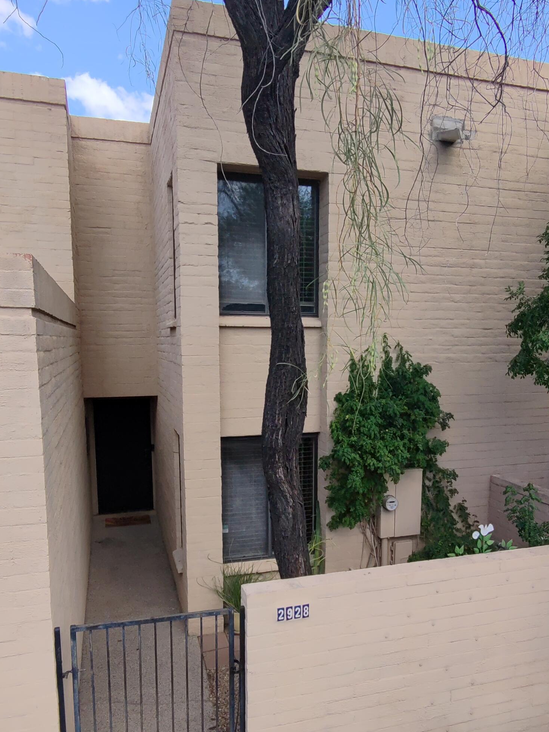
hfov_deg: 53.1
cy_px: 419
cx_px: 277
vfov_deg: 67.0
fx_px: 550
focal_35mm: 26
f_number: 2.8
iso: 100
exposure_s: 1/436
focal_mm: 17
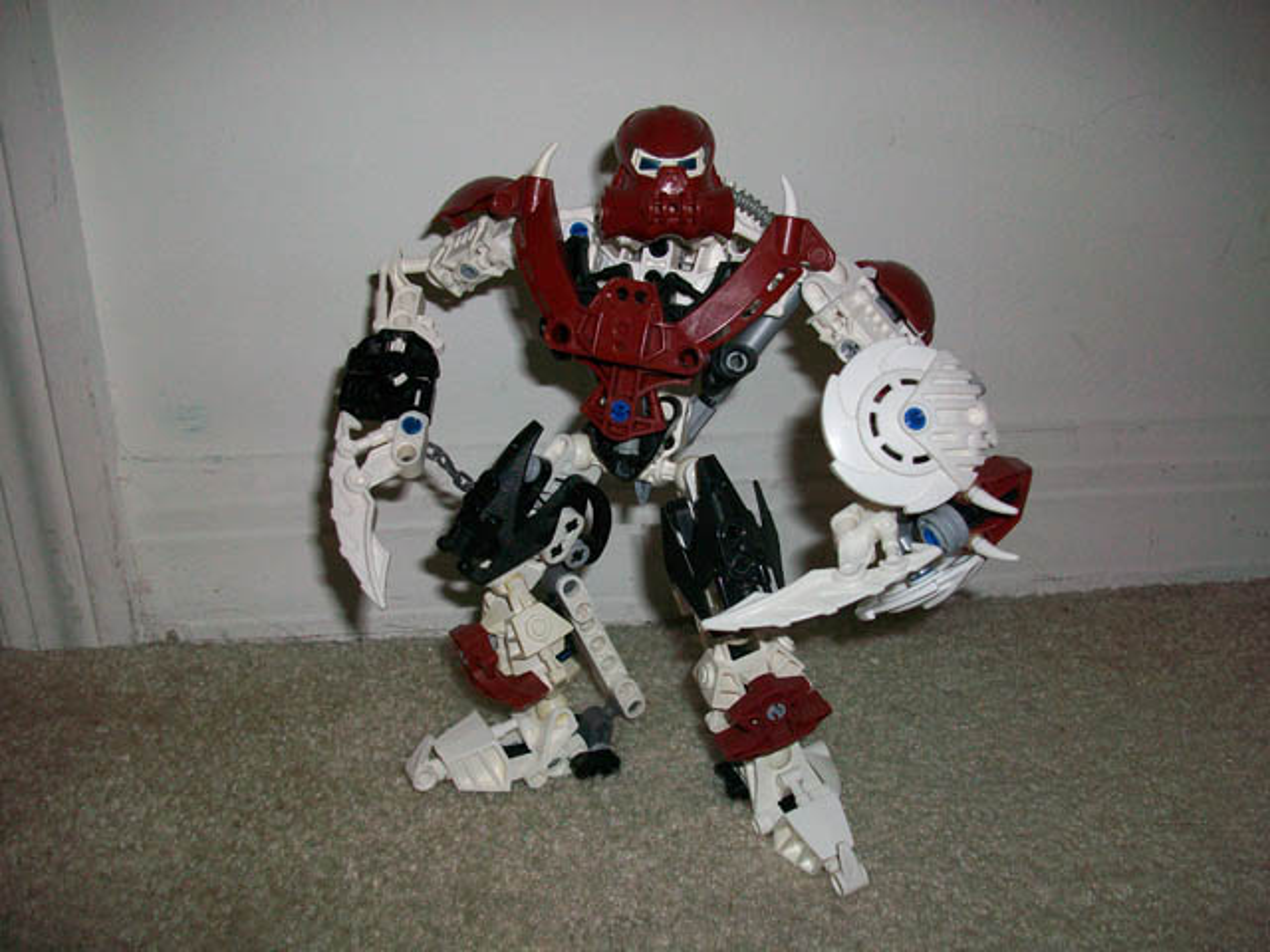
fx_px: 1174
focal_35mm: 32
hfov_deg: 56.8
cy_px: 476
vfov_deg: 44.2
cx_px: 635
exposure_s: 1/60
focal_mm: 5.7
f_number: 2.8
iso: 120
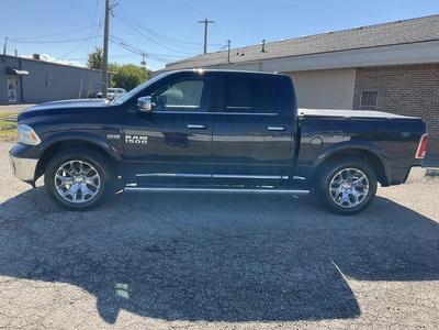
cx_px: 220
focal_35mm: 29
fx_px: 368
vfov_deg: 48.2
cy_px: 165
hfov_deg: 61.7
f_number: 1.8
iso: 25
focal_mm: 3
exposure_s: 1/781
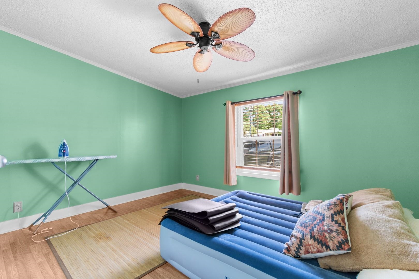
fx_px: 175
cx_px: 210
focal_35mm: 15
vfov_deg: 77.3
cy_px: 140
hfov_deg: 100.4
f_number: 4.5
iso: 100
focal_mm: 10
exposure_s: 1/5
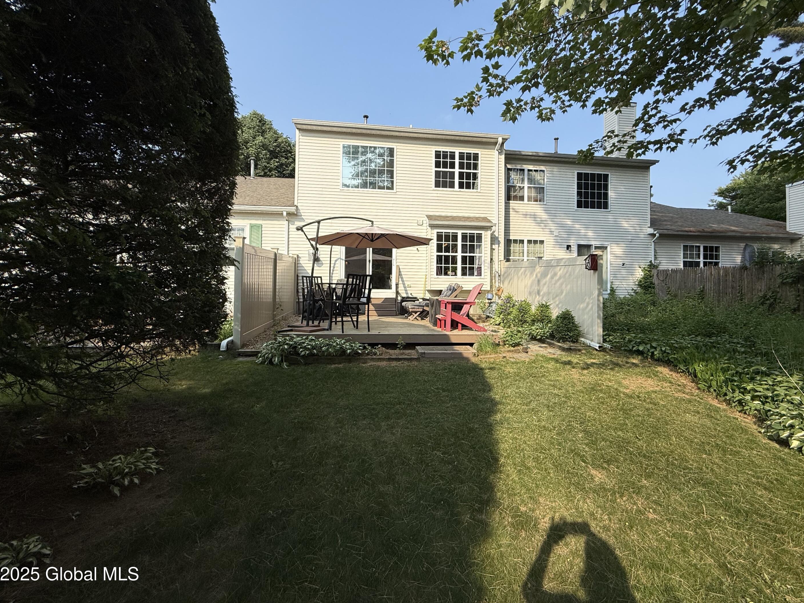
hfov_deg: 98.1
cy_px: 281
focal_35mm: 15
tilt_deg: +0.6
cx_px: 415
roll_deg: -1.1
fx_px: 348
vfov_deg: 81.6
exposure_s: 1/2092
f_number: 2.2
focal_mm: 2.22
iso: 50
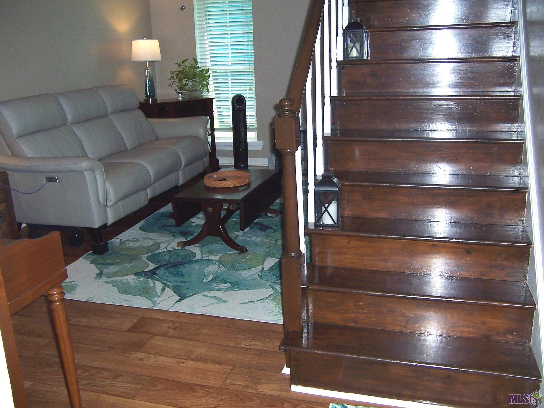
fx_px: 519
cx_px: 272
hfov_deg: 55.4
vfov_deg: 42.9
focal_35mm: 33
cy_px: 204
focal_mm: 5.5
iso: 80
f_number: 2.8
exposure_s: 1/60
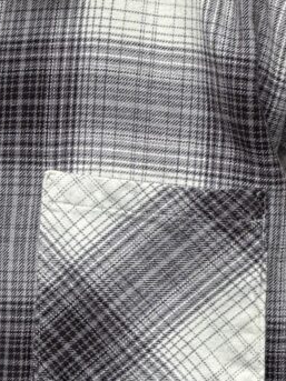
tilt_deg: -6.3
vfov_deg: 8.6
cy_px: 210
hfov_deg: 6.5
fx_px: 2535
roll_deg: +0.7
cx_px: 144
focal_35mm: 230
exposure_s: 1/121
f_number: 2.8
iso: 50
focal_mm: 9
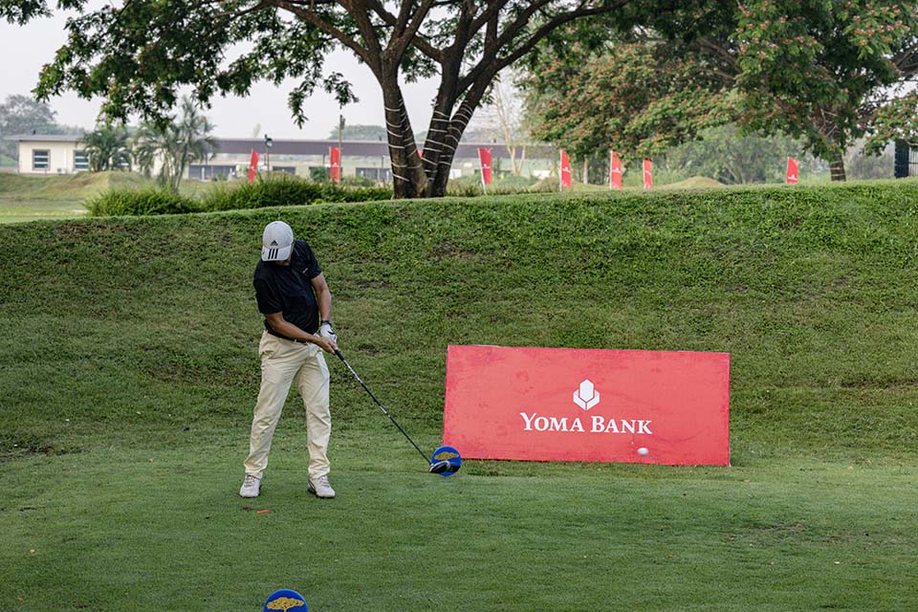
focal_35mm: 83
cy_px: 306
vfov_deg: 16.5
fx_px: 2116
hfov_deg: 24.5
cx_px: 459
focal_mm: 83
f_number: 5.6
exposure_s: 1/2500
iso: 2000
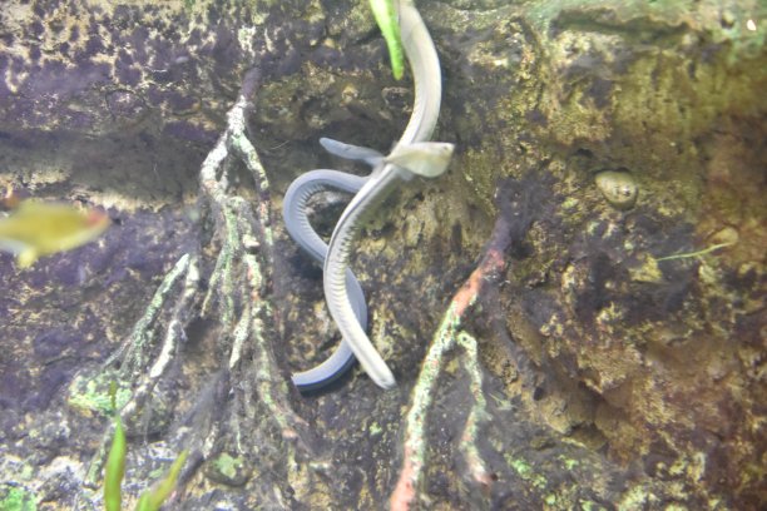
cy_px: 256
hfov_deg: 65.5
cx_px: 384
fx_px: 597
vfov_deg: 46.4
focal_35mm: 28
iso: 6400
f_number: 3.5
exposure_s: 1/25
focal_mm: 28
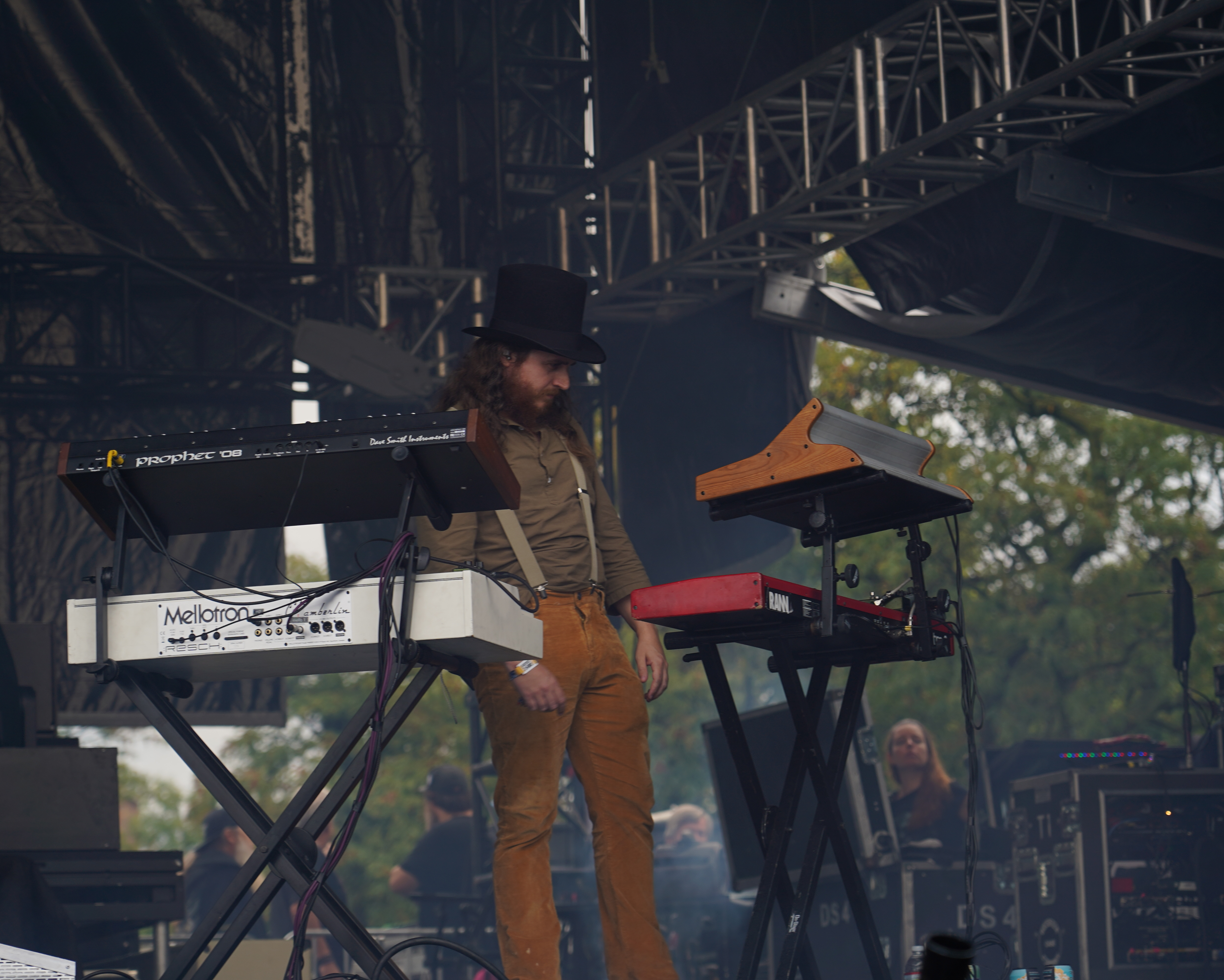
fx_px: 4311
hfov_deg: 16.2
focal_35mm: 119
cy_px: 487
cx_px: 627
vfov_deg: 13.0
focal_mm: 105
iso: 100
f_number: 5
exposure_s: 1/200
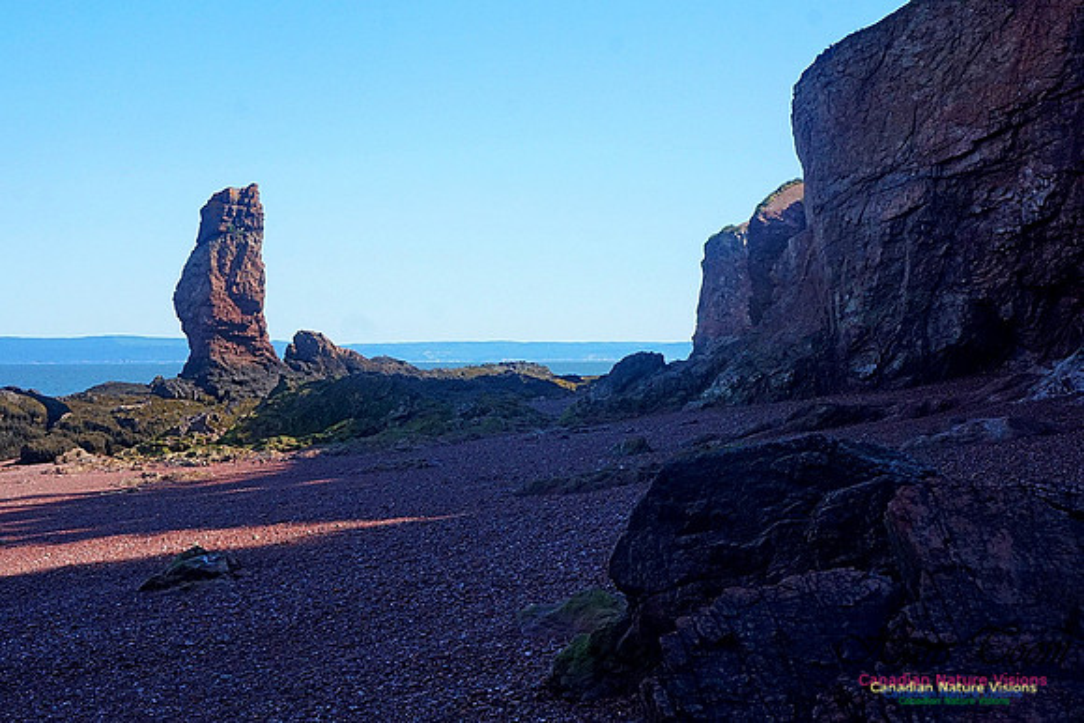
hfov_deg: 46.4
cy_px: 362
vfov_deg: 31.9
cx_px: 542
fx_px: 1265
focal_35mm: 42
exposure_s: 1/640
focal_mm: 28
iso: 1000
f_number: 11
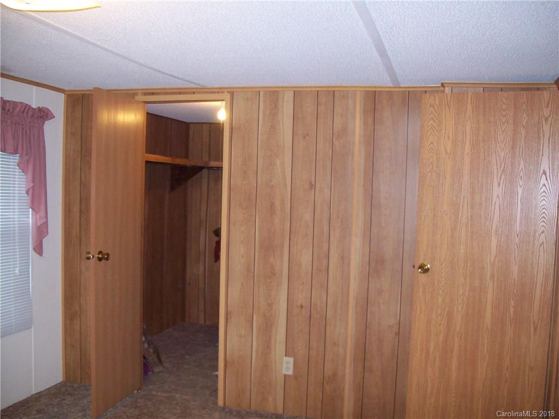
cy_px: 210
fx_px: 581
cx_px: 280
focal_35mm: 36
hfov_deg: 51.4
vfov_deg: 39.7
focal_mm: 6
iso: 200
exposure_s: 1/64
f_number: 2.7
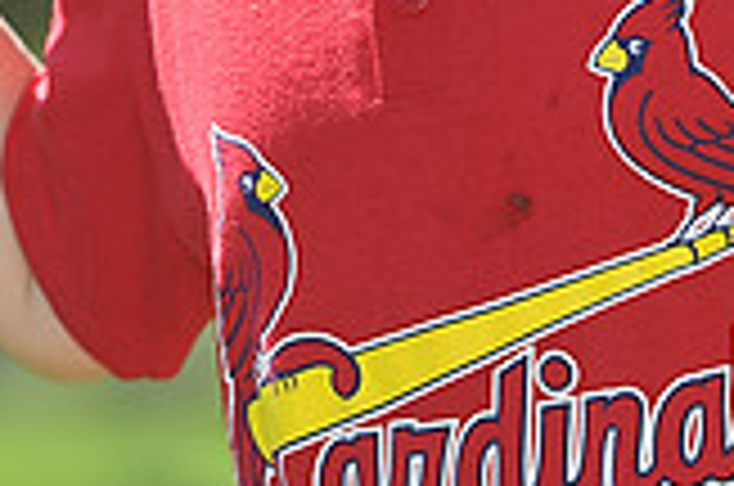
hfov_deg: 2.9
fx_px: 14509
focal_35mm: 713
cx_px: 473
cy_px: -378
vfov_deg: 1.9
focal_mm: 200
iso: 200
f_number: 5.6
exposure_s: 1/640
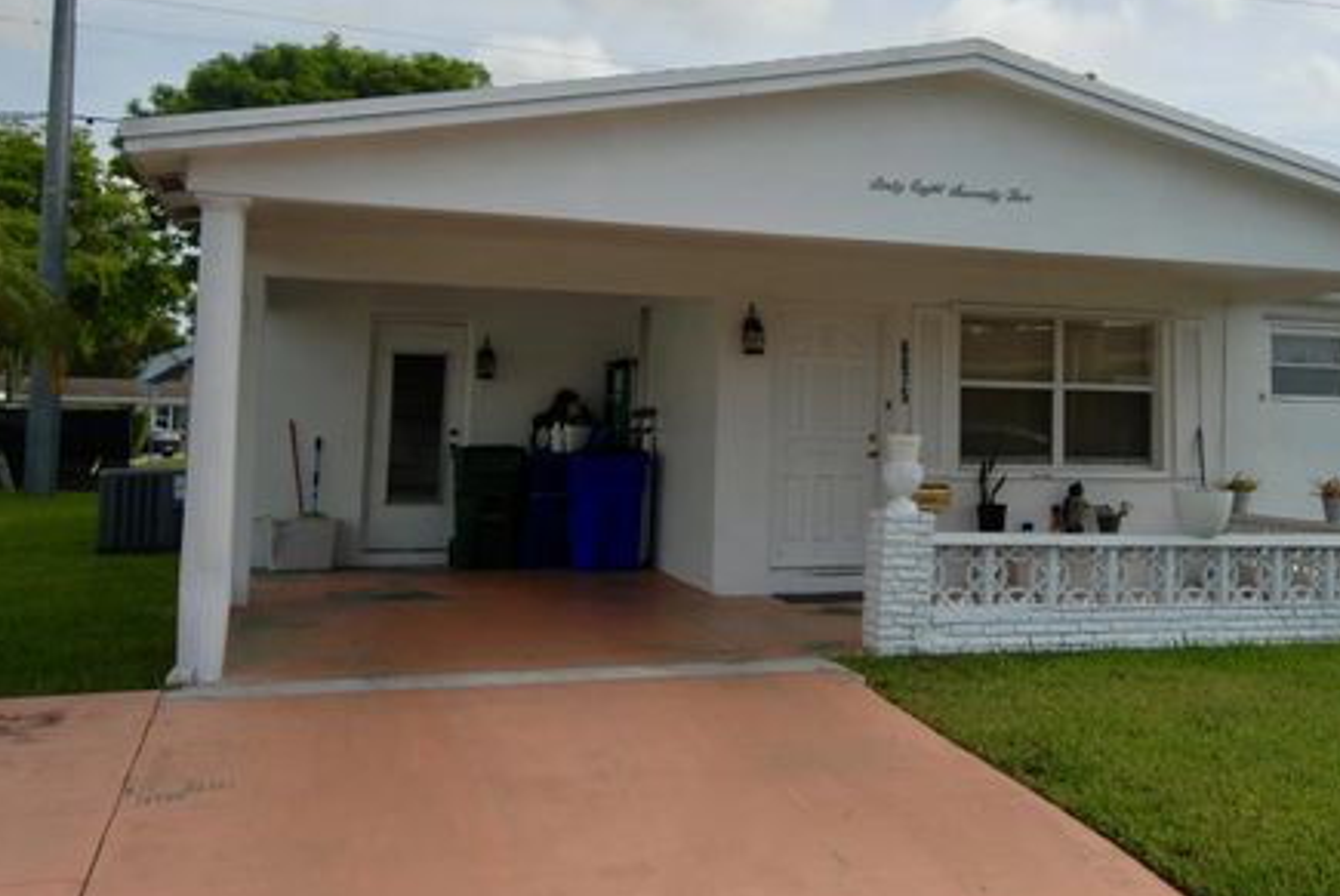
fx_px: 1975
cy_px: 265
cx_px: 912
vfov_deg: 25.4
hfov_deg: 37.0
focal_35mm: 53
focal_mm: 24
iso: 100
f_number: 4
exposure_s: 1/1250
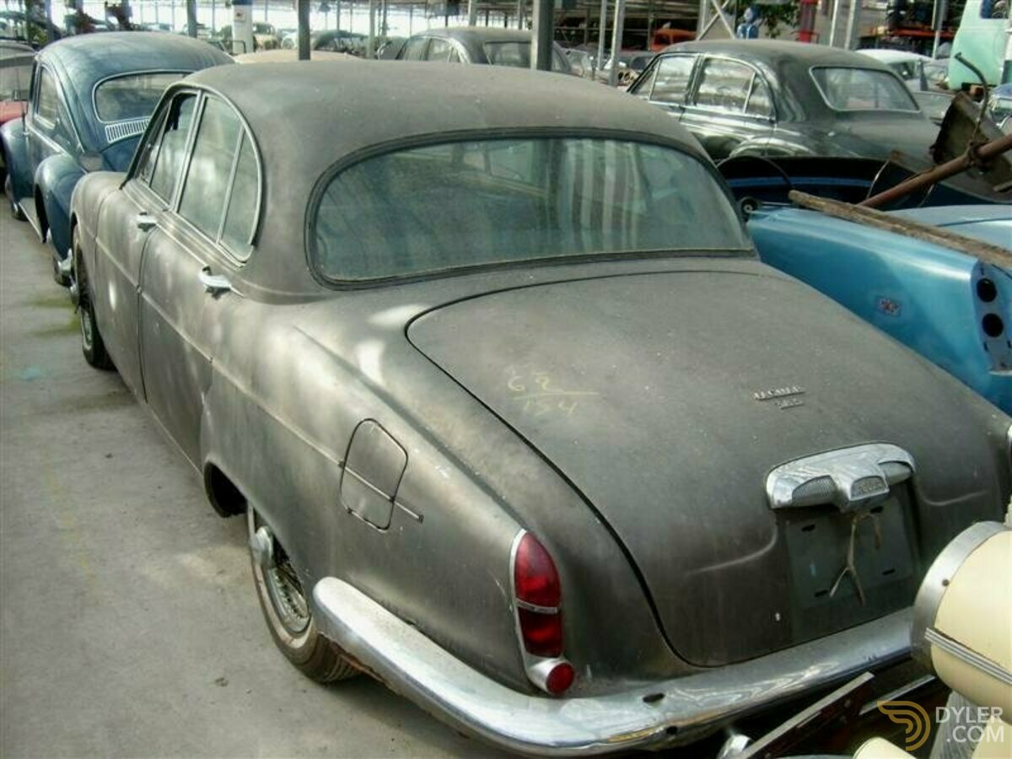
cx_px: 506
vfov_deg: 40.7
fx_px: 1023
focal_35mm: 35
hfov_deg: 52.6
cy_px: 380
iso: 50
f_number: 2.8
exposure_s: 1/114
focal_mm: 5.8
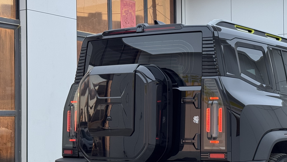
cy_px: 101
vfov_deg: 14.9
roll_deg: +0.3
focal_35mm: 81
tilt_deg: +1.8
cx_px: 218
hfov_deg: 25.9
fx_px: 616
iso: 64
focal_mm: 6.76
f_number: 1.78
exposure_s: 1/318
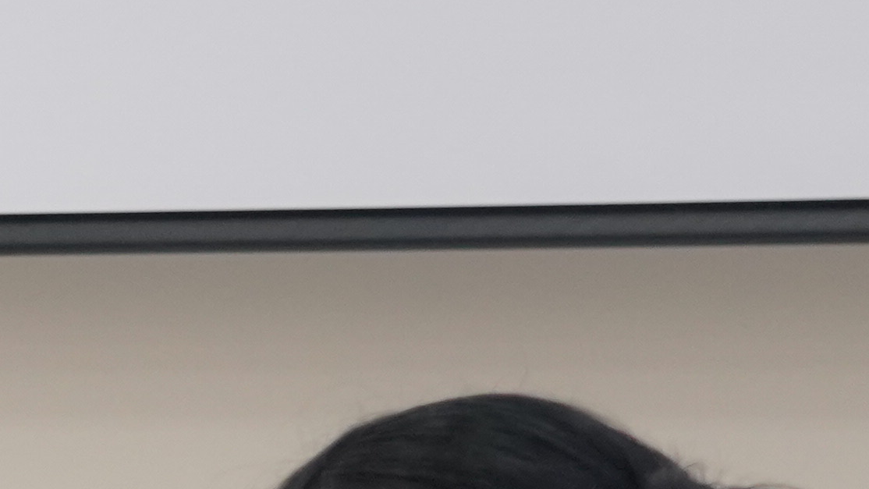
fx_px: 7928
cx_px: -1516
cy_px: 1029
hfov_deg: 5.9
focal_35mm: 344
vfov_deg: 3.5
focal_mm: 46
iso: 1250
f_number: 4
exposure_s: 1/160
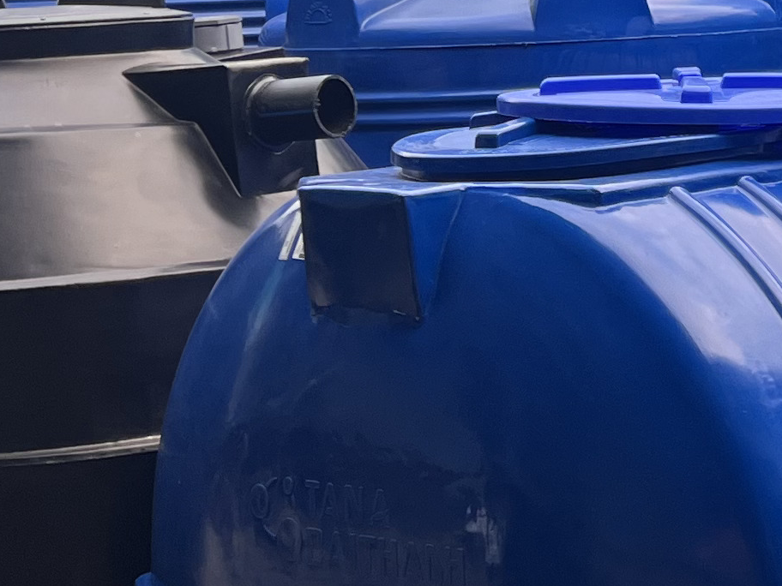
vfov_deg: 12.8
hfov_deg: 15.8
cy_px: 28
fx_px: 2598
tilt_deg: -2.4
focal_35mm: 115
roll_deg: +2.1
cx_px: 1169
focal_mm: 5.7
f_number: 1.5
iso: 50
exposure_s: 1/387
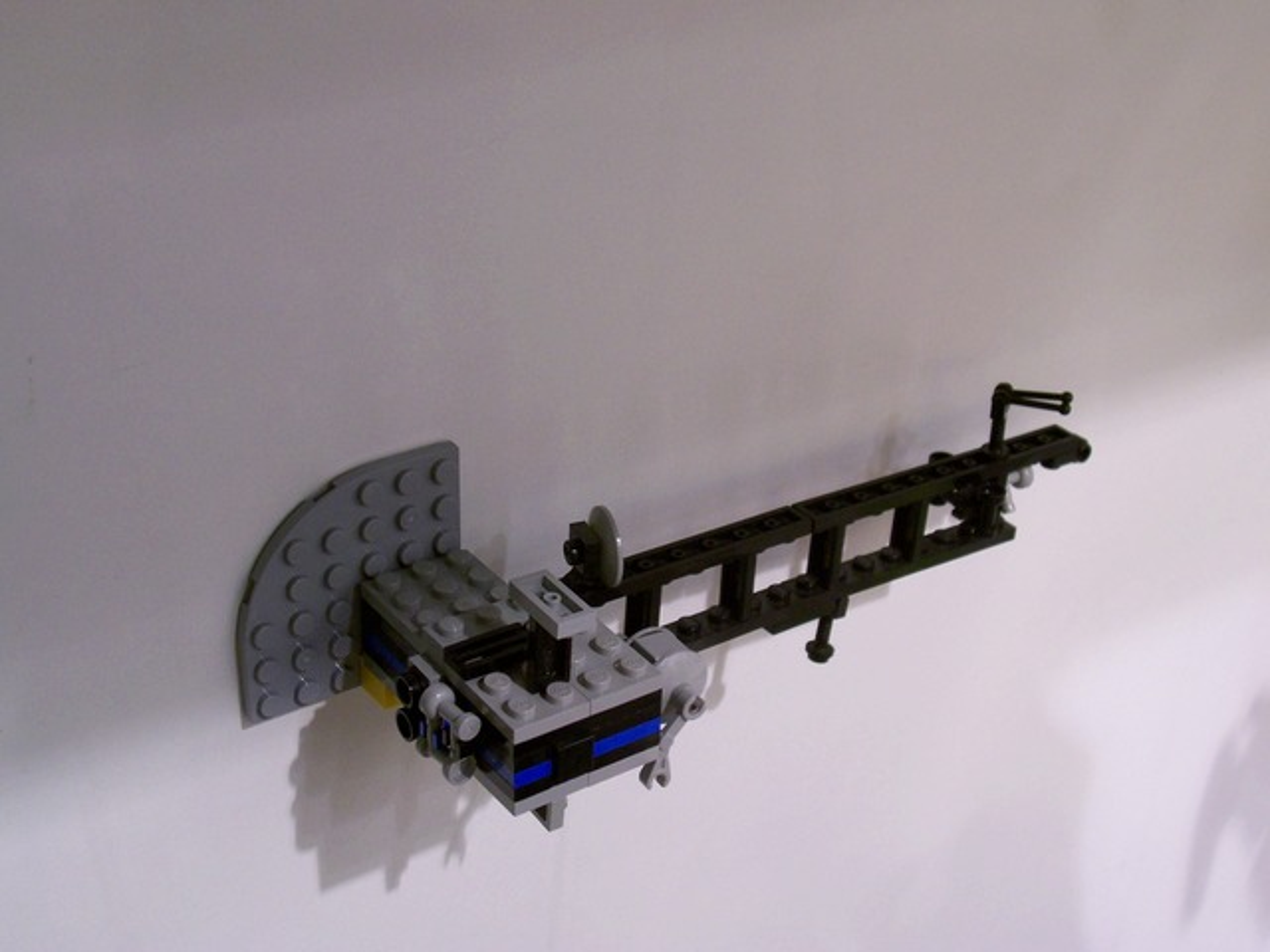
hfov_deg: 36.2
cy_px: 476
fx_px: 1944
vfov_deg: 27.5
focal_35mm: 53
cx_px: 635
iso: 160
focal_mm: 8.7
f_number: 3.2
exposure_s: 1/26.9
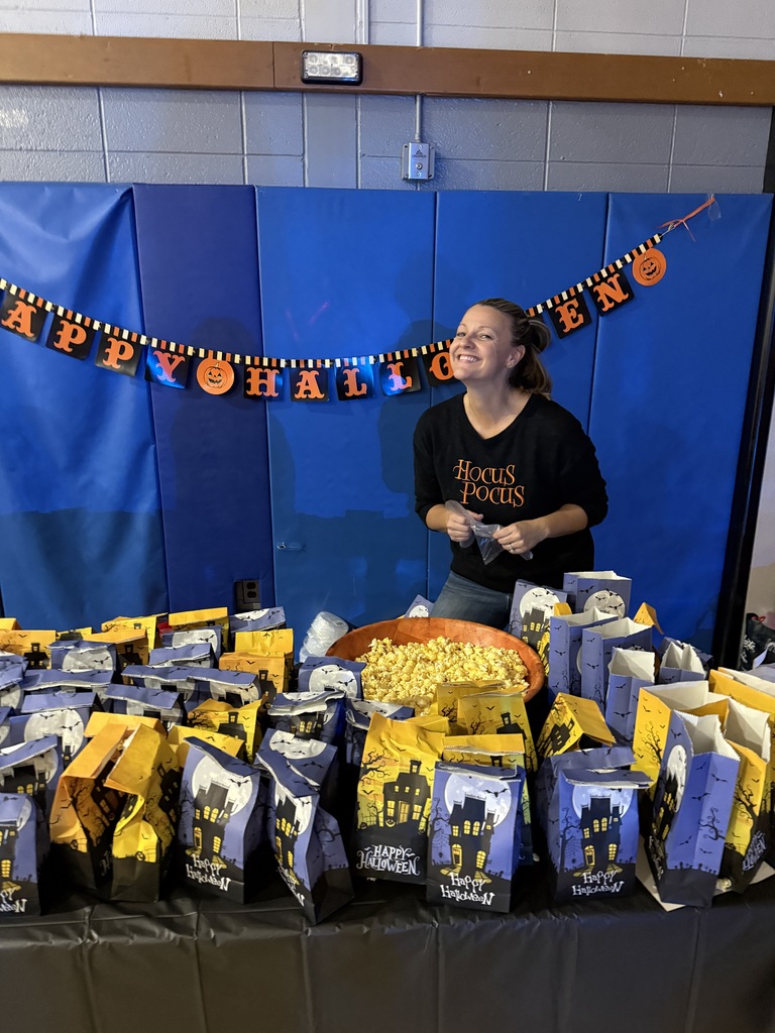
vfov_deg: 71.6
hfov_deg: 56.8
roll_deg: +0.4
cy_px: 516
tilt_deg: -16.2
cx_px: 388
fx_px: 716
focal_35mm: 24
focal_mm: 6.76
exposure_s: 1/39
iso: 1000
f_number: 1.78
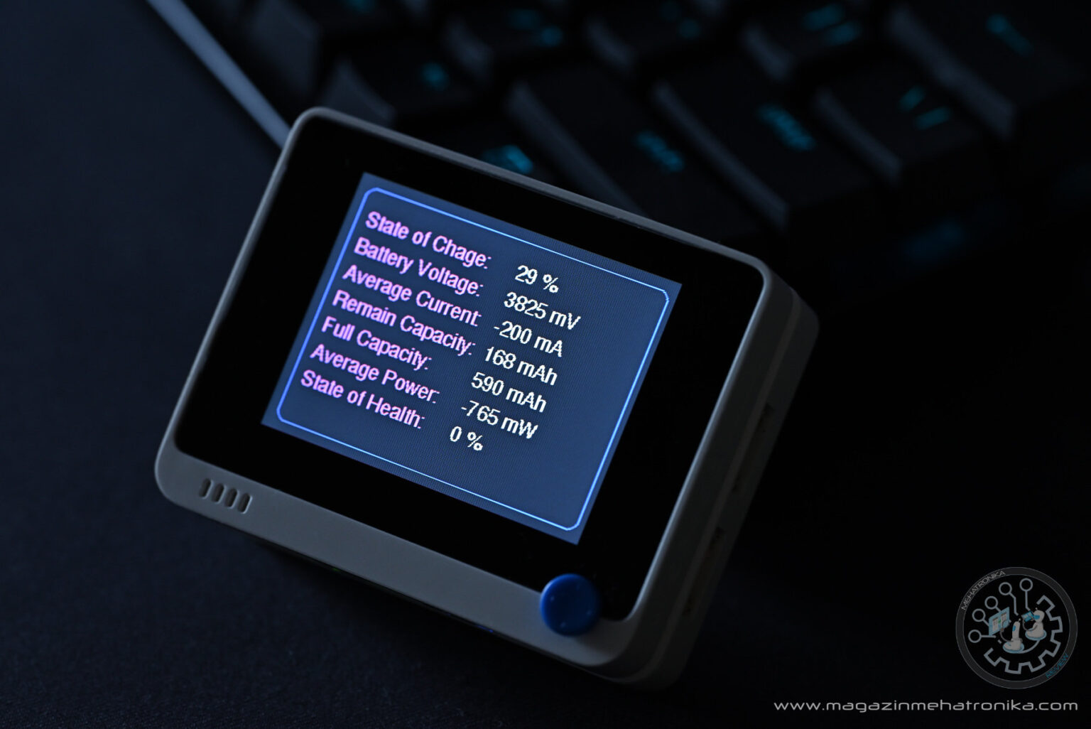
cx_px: 546
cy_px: 364
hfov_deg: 19.4
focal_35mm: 105
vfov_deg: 13.1
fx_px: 3184
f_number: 5.6
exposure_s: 1/60
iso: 800
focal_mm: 105
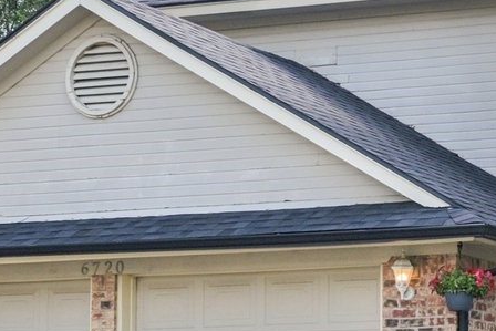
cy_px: 206
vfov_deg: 10.0
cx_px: 685
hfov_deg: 14.2
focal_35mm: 137
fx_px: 1888
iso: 400
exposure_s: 1/400
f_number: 8
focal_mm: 30
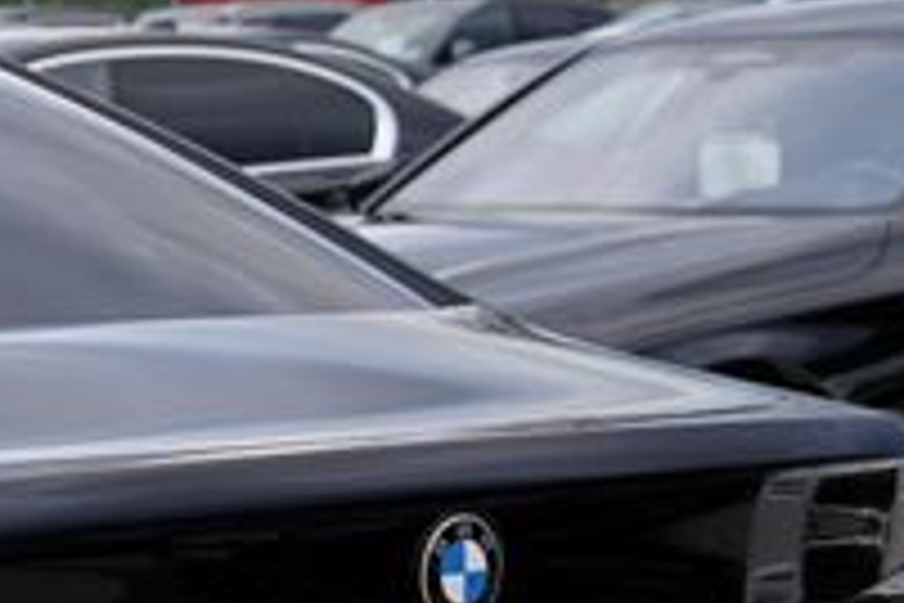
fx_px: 3716
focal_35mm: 148
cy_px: 713
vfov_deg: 9.2
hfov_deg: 13.0
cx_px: -549
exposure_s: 1/80
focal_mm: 29
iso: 100
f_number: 4.5
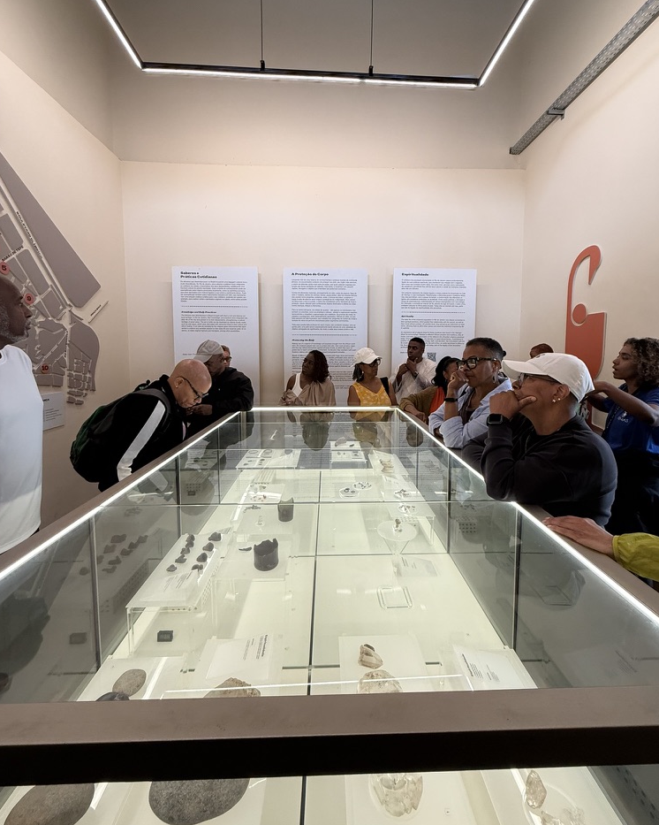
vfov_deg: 96.6
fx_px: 366
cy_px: 378
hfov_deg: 84.0
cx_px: 337
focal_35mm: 15
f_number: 2.2
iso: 200
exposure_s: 1/120
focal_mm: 2.22
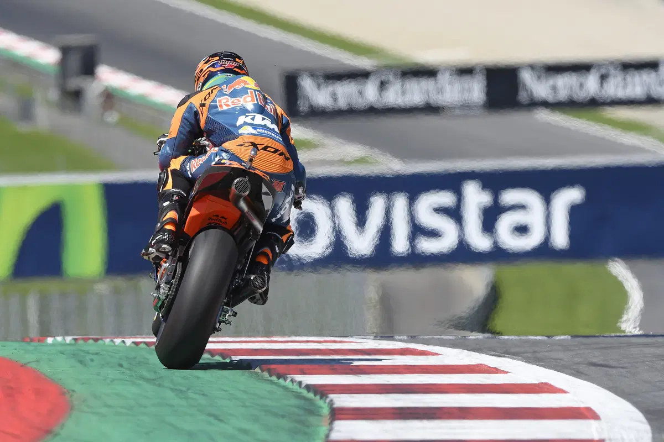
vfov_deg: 1.5
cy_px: 221
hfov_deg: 2.3
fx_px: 16599
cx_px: 332
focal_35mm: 900
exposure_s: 1/1250
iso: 500
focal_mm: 600
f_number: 9
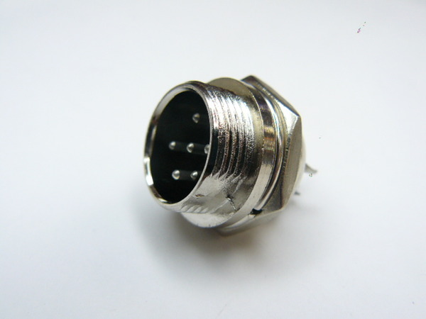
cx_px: 213
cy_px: 160
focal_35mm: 36
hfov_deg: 51.4
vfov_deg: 39.7
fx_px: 443
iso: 100
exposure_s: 1/30
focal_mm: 6
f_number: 3.2
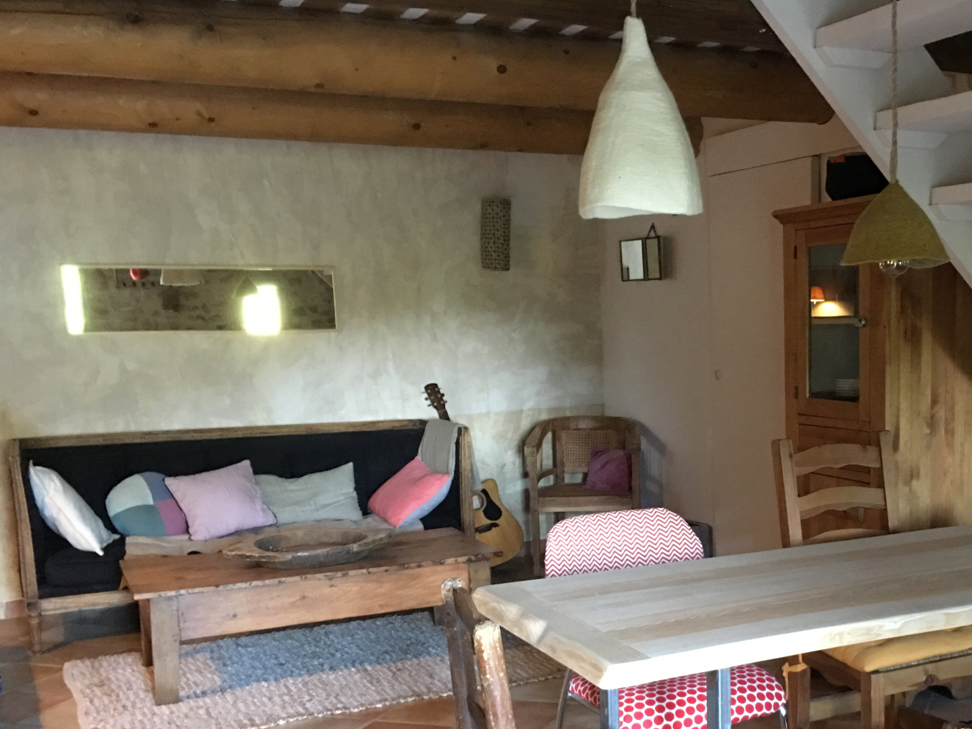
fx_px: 1207
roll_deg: +1.4
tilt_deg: -7.6
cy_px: 528
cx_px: 717
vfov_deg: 33.1
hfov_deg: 42.6
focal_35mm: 43
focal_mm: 4.15
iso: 160
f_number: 2.2
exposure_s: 1/8
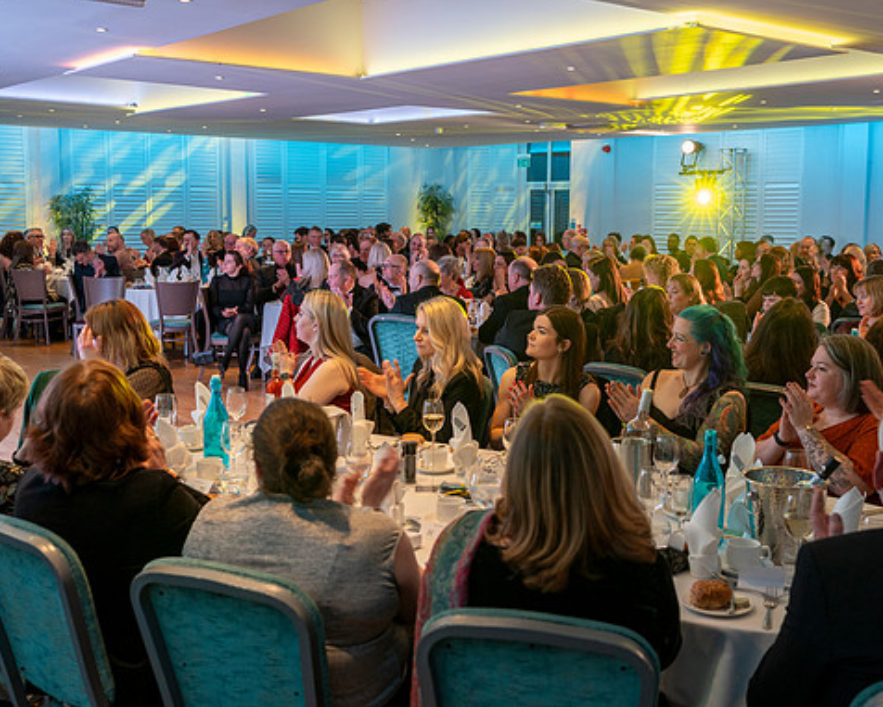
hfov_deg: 45.7
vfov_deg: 37.3
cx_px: 501
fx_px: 1046
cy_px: 350
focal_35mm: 40
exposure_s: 1/60
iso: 800
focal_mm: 35
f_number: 4.5
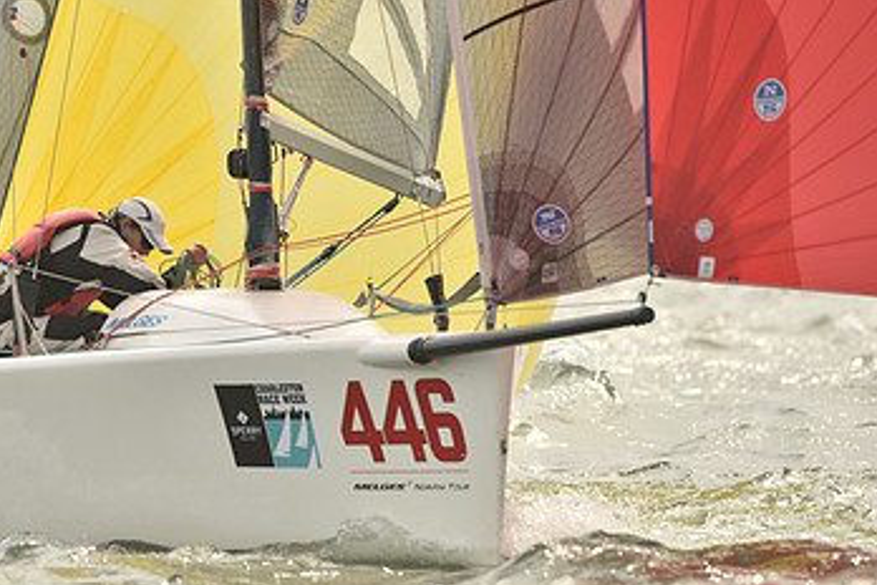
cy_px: 241
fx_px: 16248
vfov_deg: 2.1
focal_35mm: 667
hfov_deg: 3.1
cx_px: 179
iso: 320
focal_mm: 400
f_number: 5.6
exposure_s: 1/1600
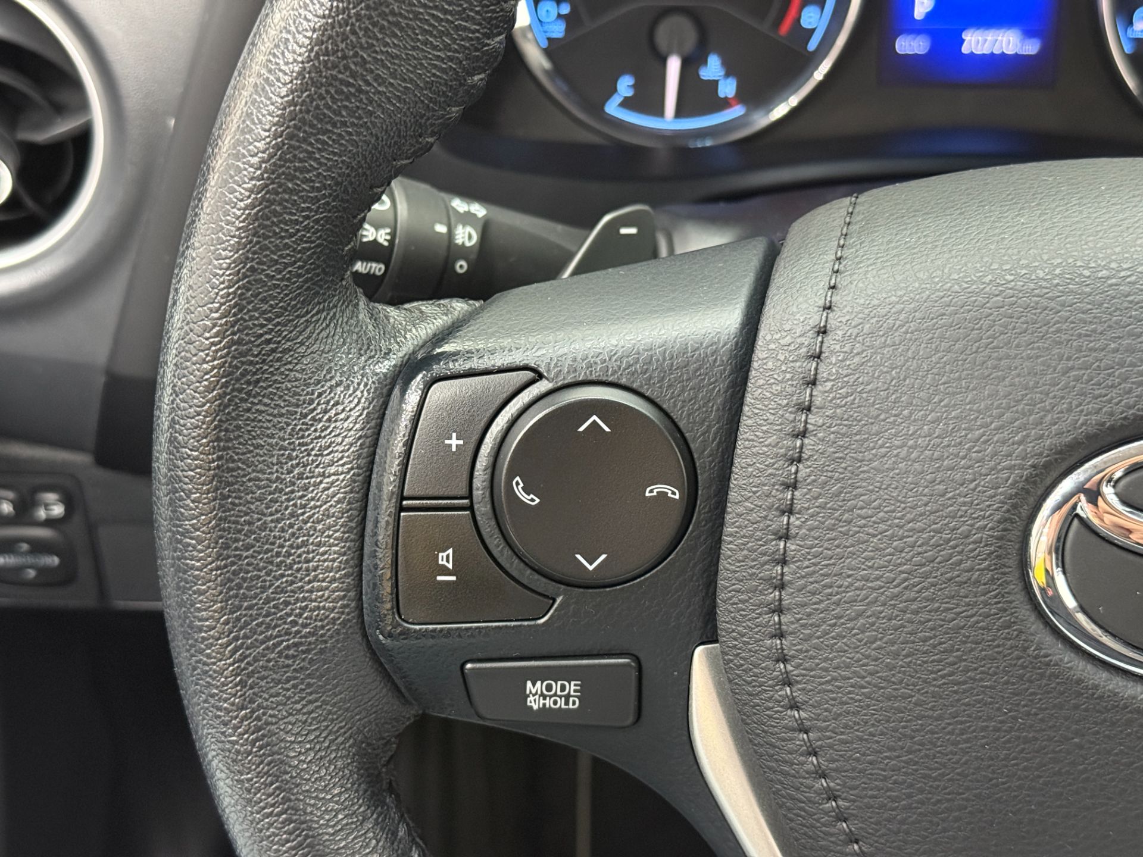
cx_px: 572
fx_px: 1585
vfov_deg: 30.3
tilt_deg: -35.7
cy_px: 428
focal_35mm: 48
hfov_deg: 39.7
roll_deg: -1.2
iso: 640
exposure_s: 1/30
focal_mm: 6.76
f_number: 1.78
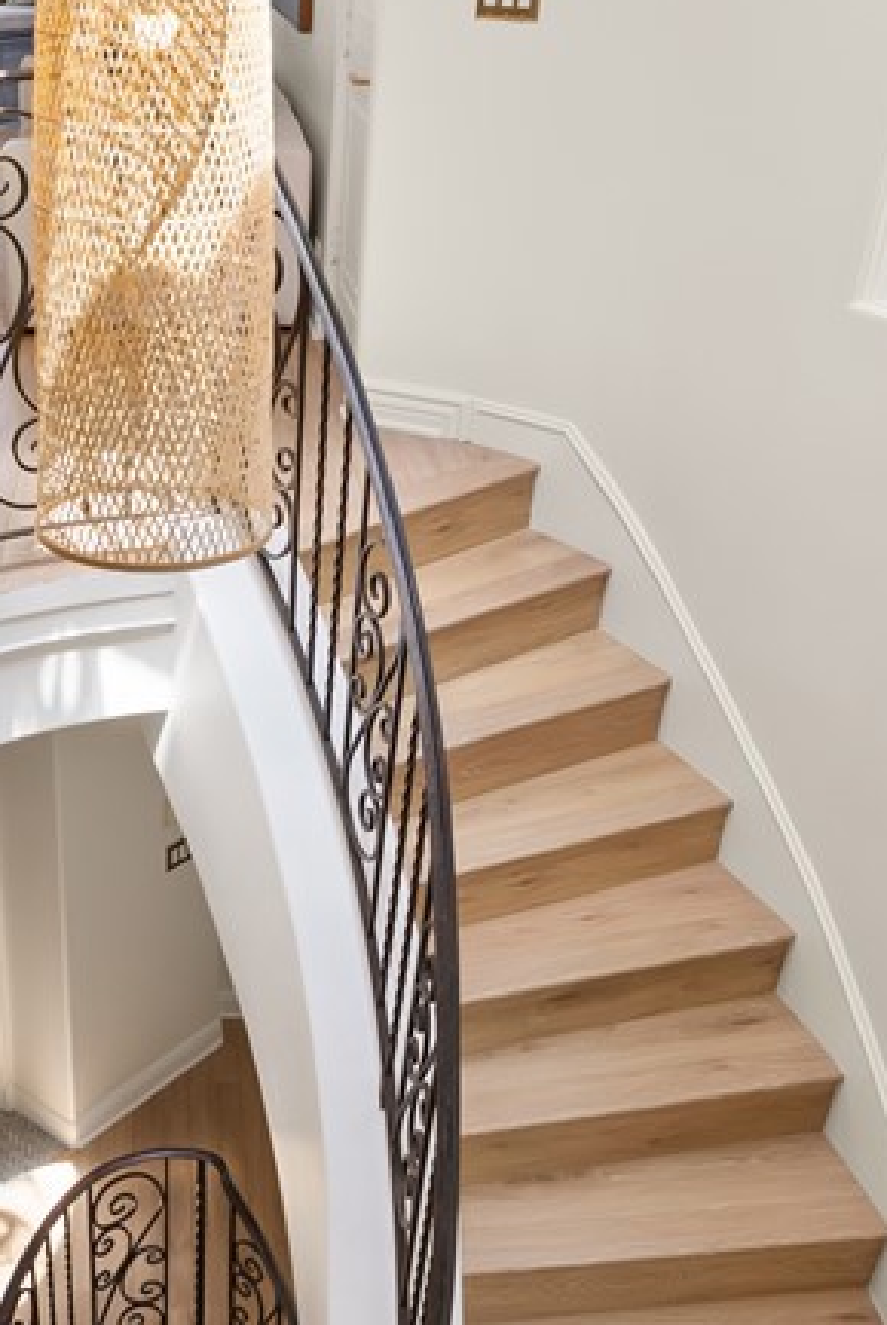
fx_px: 1474
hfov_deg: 32.5
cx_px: 171
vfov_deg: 47.9
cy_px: 831
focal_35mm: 40
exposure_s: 1/40
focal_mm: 16
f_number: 9
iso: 640
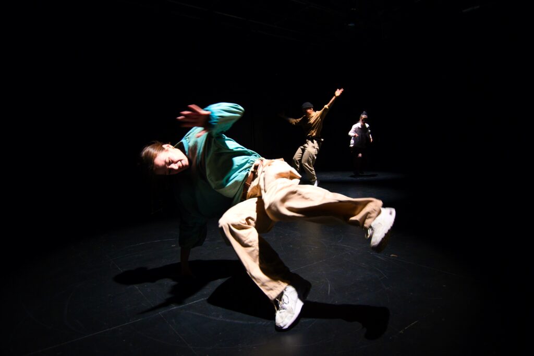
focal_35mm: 21
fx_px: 312
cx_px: 267
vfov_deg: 59.5
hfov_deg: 81.2
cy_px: 178
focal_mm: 14
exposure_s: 1/200
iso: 1000
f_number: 4
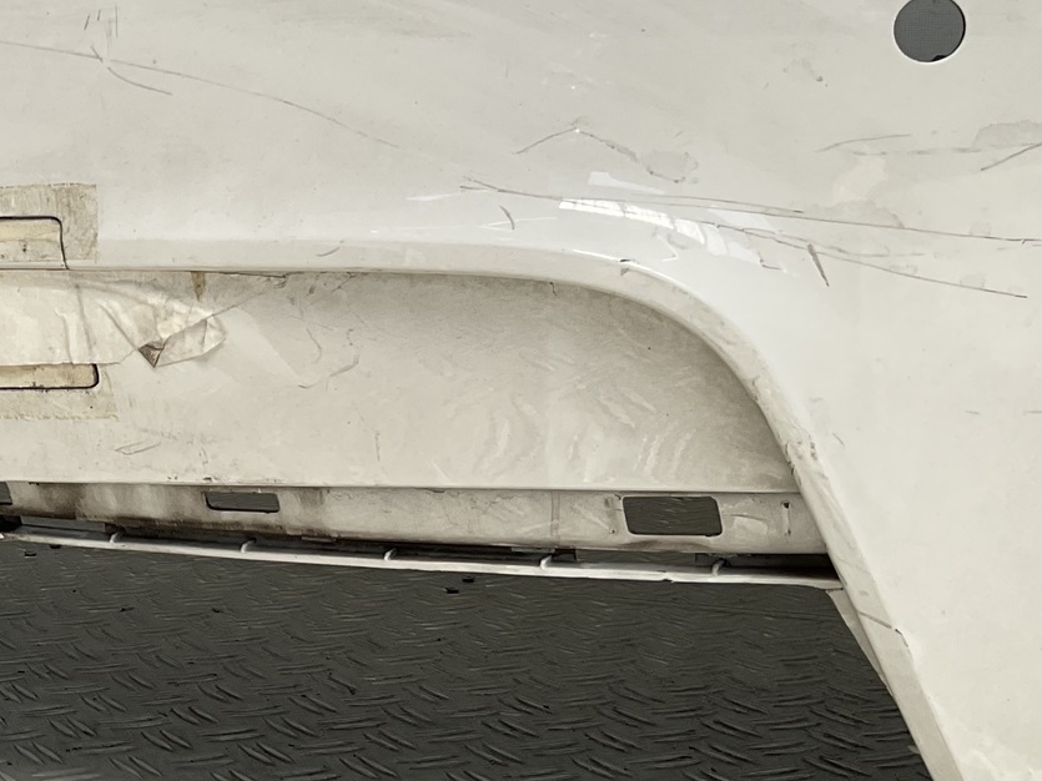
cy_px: 356
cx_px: -107
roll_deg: -0.7
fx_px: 2107
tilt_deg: -6.1
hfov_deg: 25.7
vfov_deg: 21.0
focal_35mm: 70
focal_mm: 3
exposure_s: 1/804
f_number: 1.8
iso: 16
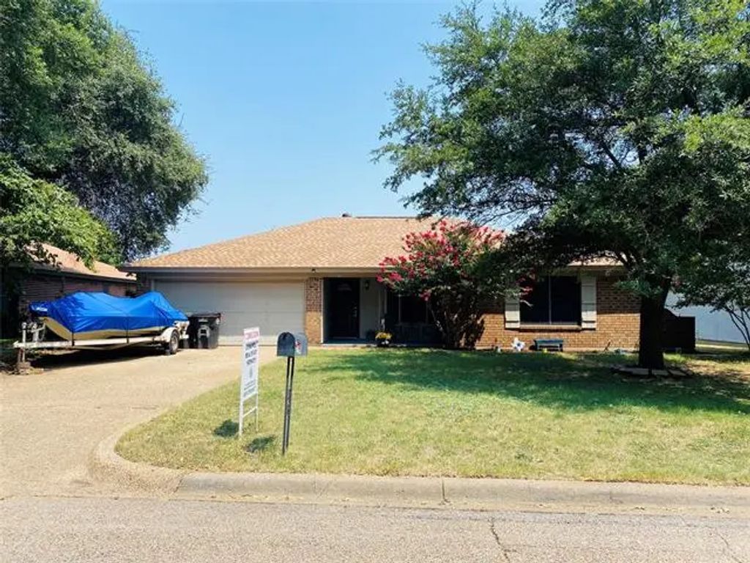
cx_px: 375
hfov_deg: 67.3
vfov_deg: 53.1
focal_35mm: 26
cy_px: 282
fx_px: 563
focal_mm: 4.25
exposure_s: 1/2028
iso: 32
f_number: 1.8
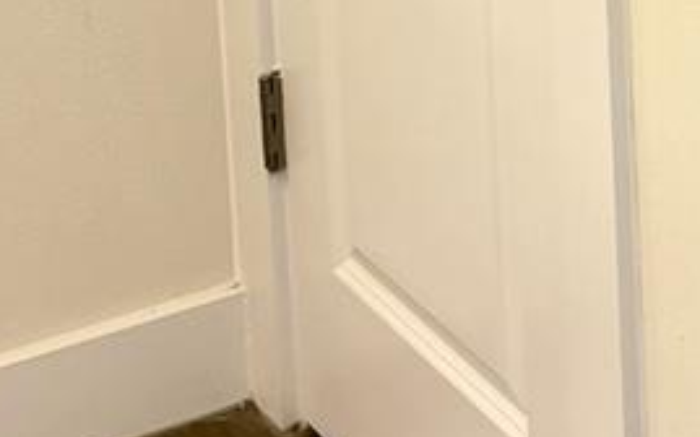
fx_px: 2766
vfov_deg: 8.5
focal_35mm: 145
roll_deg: +1.2
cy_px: -505
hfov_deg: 13.9
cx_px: 893
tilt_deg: -11.6
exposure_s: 1/60
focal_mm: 6.76
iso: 200
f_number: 1.78
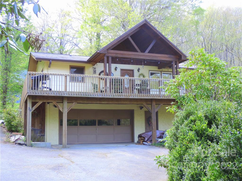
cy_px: 90
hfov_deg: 43.9
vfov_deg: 33.6
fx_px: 301
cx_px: 121
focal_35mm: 43
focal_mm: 7.6
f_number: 3.4
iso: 100
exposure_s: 1/50
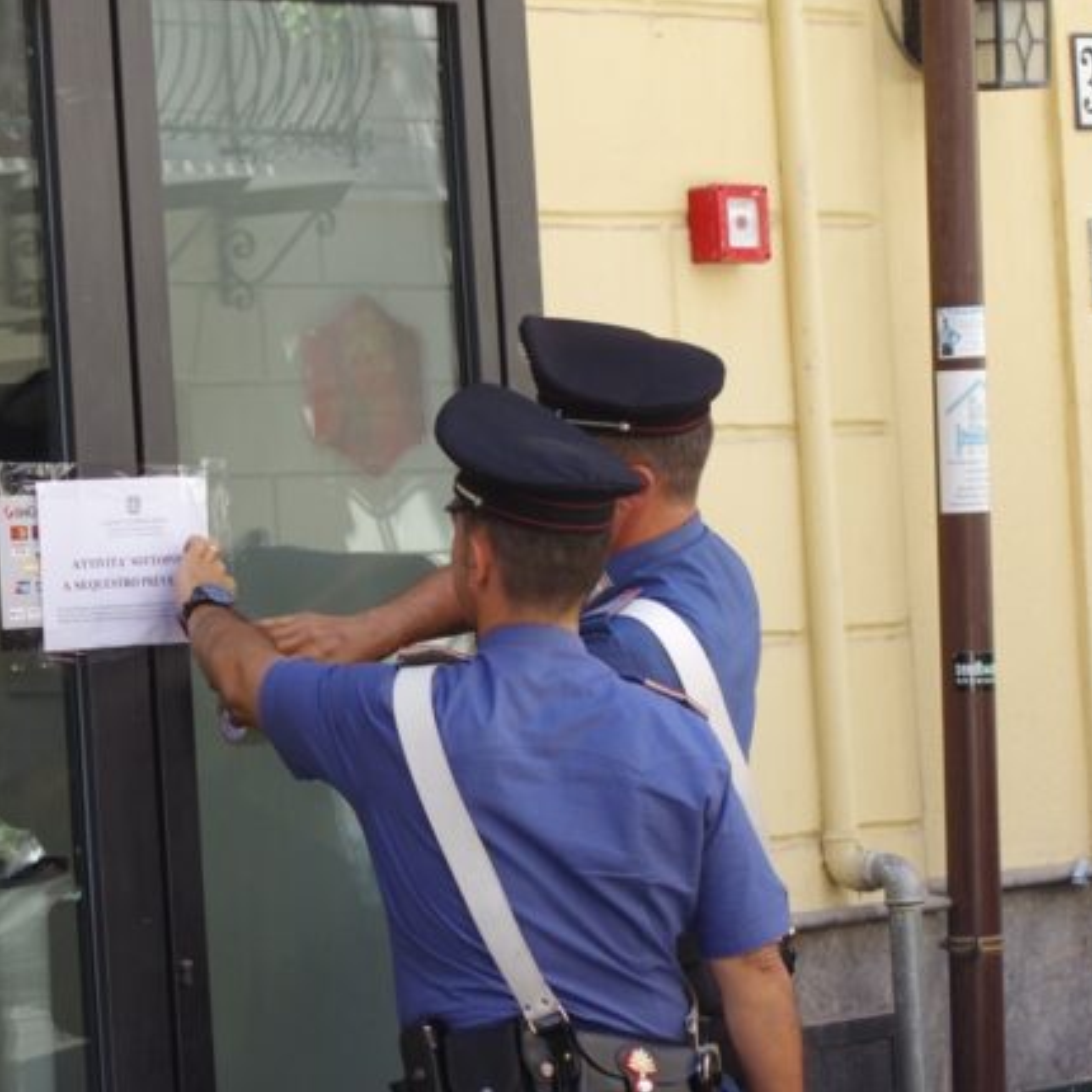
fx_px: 4997
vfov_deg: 12.5
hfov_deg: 12.5
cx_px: 409
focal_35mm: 140
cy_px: 546
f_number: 9
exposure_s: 1/125
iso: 800
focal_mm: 73
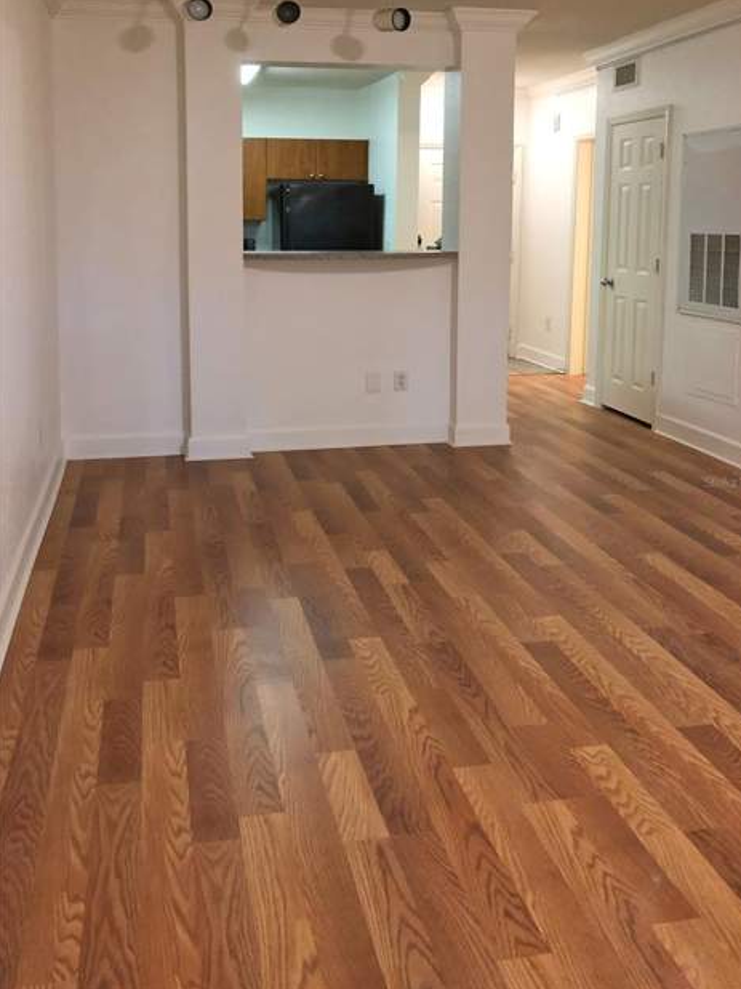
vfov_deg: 61.7
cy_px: 482
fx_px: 828
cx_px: 381
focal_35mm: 29
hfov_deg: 48.2
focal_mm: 3.99
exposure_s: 1/9
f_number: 1.8
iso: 100
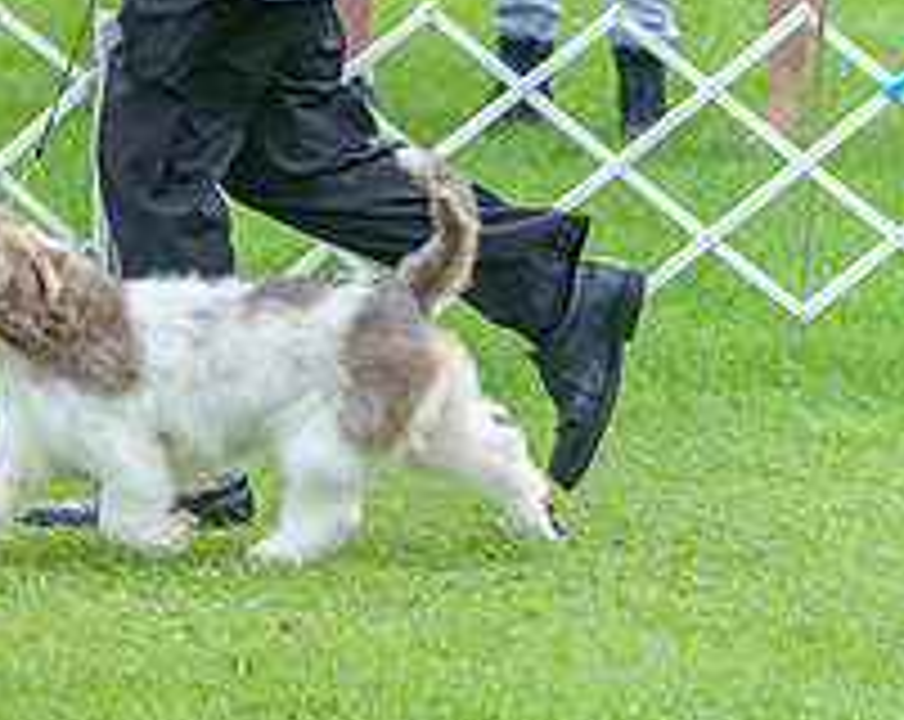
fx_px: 11990
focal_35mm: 449
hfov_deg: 4.3
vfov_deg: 3.4
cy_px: -32
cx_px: -196
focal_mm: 142
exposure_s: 1/800
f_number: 5
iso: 400
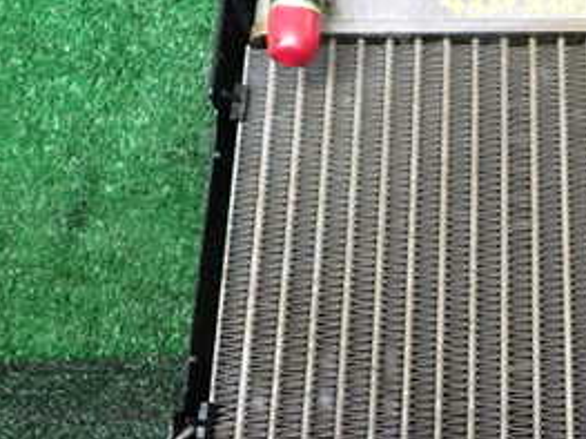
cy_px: 247
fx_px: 964
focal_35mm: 57
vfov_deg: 25.6
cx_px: 577
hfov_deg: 31.4
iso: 100
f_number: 2
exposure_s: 1/100
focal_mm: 4.5
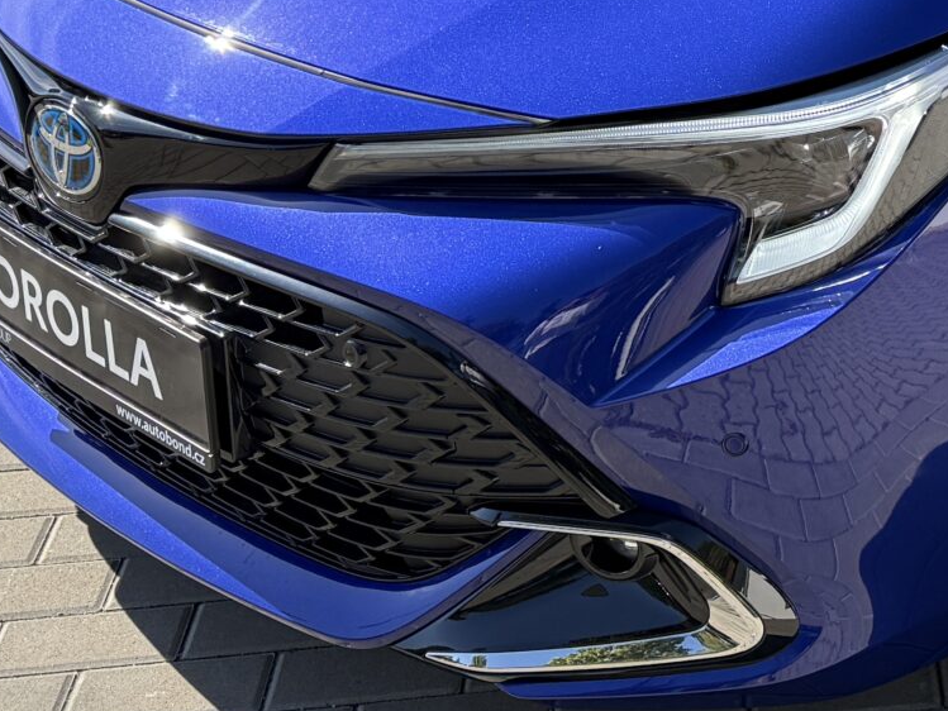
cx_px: 1116
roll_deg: -2.3
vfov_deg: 16.5
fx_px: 2246
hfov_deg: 22.1
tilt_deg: -11.8
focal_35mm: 82
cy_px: -330
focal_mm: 6.76
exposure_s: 1/1618
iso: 100
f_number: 1.78
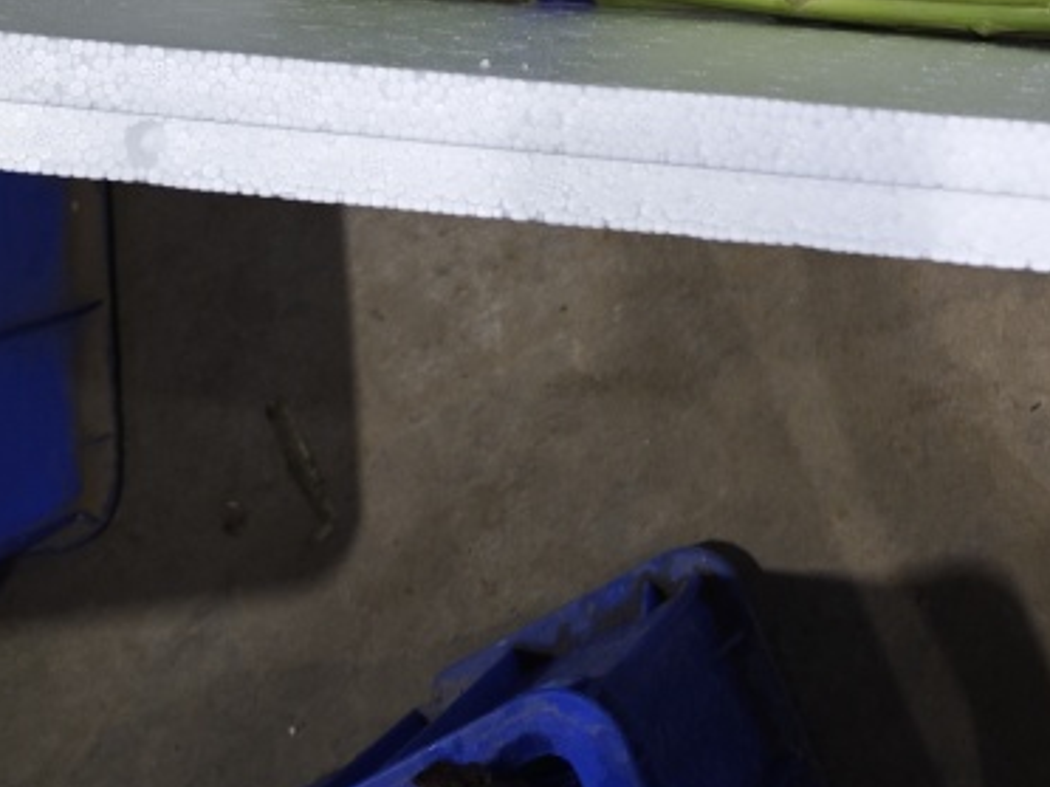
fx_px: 2002
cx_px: 1056
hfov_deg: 27.6
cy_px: -532
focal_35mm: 66
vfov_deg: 18.5
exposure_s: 1/50
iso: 500
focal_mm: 6.55
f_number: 1.62
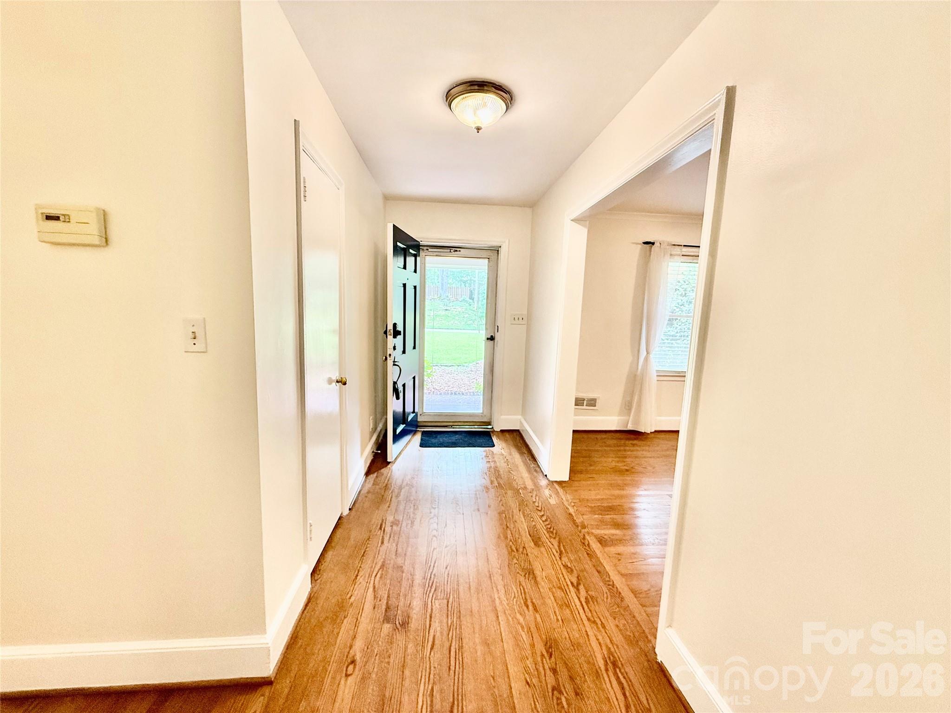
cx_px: 476
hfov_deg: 102.1
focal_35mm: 14
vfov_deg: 85.7
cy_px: 356
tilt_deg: -6.5
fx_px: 385
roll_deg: -1.8
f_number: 2.2
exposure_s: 1/120
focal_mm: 2.22
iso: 250
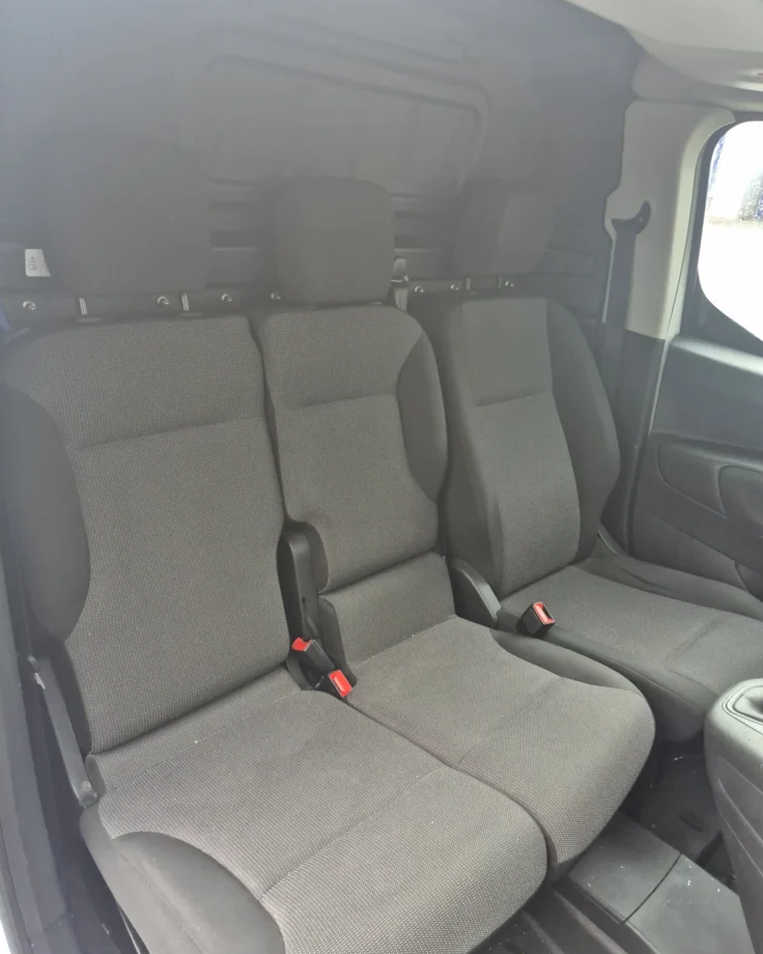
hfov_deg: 56.8
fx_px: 706
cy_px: 495
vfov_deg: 68.1
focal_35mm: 25
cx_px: 369
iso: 125
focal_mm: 5.4
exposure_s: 1/100
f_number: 1.8
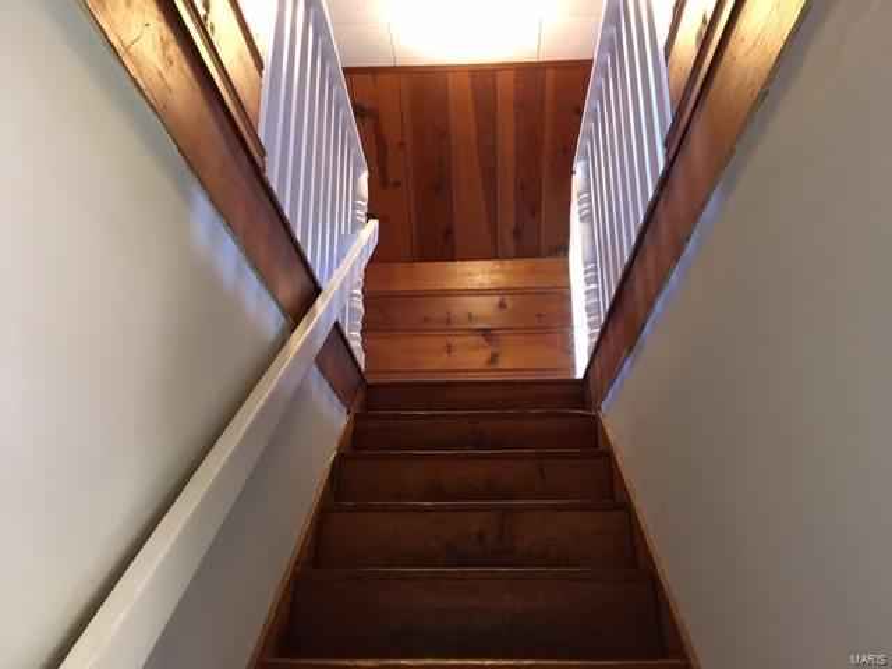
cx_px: 446
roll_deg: +0.2
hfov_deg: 61.7
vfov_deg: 48.2
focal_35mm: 29
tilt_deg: +20.2
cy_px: 334
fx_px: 747
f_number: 2.2
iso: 250
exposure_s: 1/15
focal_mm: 4.15
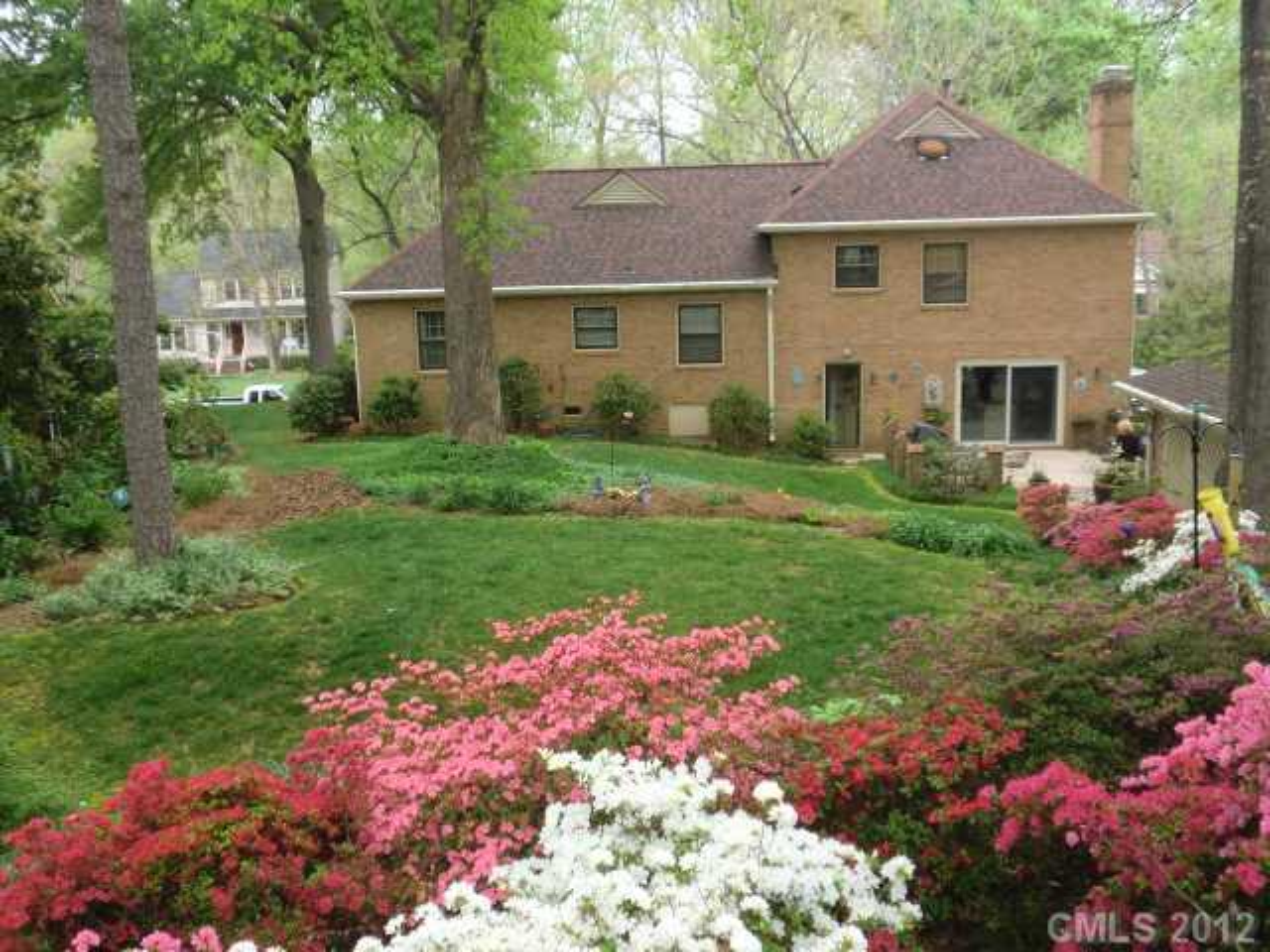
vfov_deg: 39.7
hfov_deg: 51.4
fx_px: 1321
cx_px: 635
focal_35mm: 36
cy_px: 476
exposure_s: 1/160
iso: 64
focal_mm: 6.51
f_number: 3.1
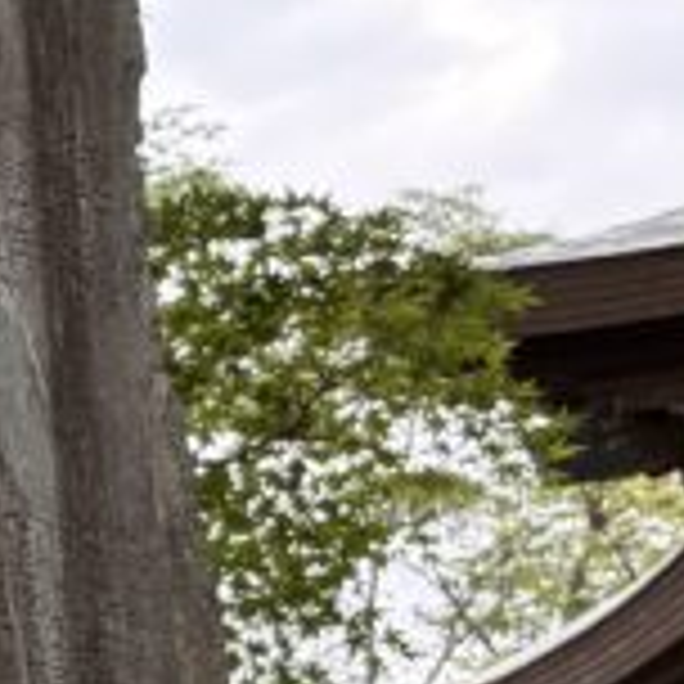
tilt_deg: +19.6
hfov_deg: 10.6
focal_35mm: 155
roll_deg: +1.3
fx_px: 3465
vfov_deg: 11.3
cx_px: -549
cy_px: 306
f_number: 1.6
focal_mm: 5.96
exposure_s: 1/250
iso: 64
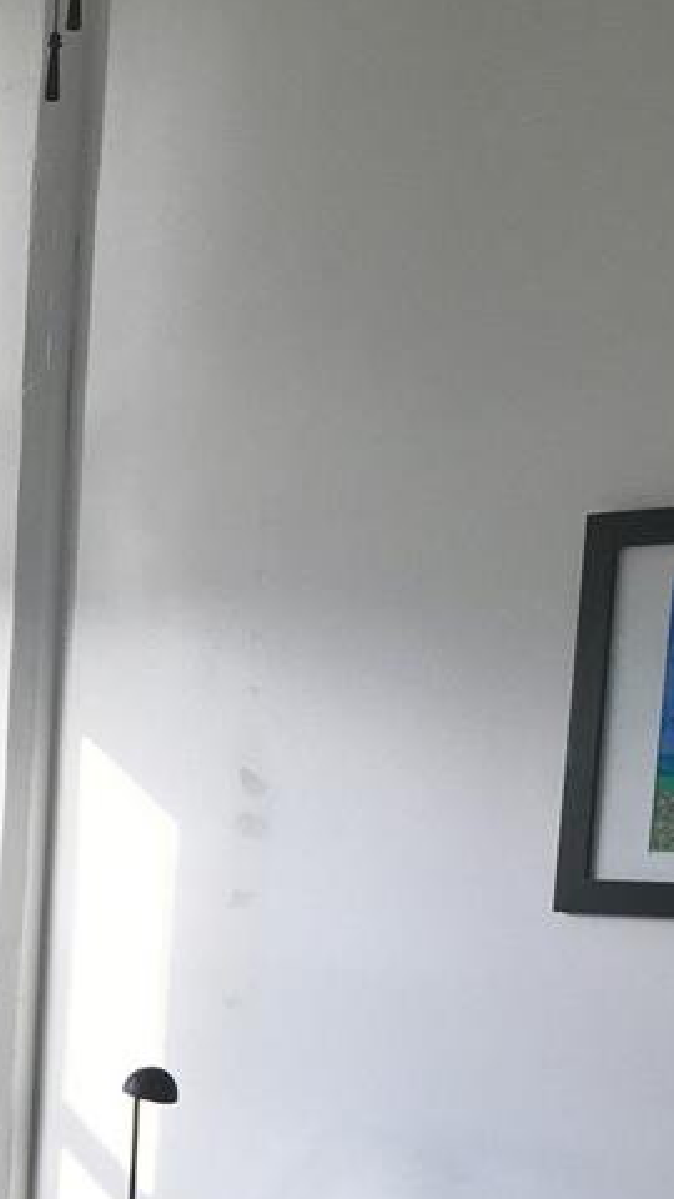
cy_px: 1289
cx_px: -172
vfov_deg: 25.1
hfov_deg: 14.7
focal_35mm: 79
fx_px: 2510
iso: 25
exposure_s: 1/120
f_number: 2.2
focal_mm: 4.15
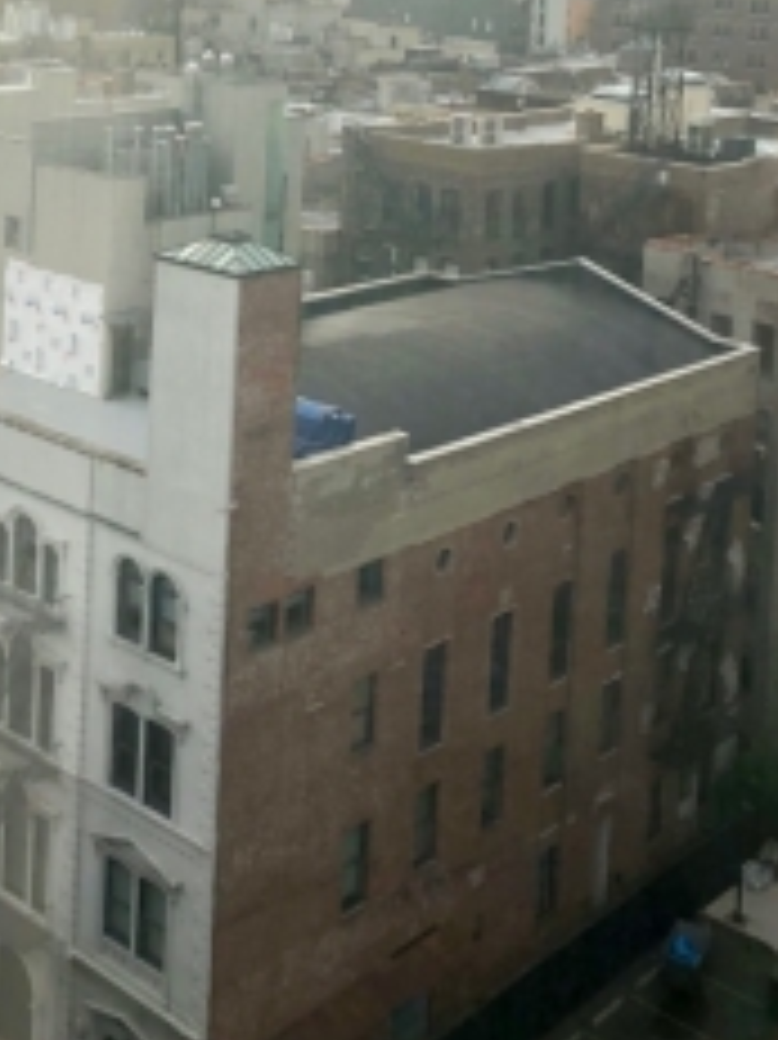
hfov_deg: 25.3
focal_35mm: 57
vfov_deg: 31.3
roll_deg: -3.1
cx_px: 178
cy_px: -2
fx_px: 1710
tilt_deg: -3.8
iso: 20
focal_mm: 3.99
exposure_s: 1/545
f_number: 1.8
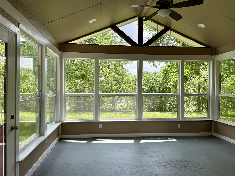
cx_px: 118
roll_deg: -0.6
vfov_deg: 56.8
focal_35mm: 24
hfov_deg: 71.6
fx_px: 163
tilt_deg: -0.4
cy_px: 88
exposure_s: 1/967
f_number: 1.78
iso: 100
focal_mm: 6.76
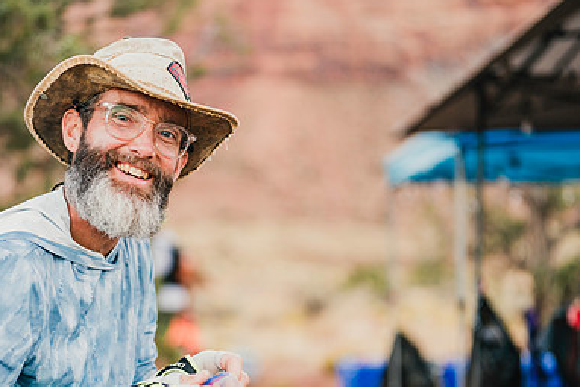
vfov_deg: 17.9
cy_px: 286
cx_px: 217
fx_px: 1225
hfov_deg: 26.6
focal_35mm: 76
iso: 160
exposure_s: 1/400
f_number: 1.4
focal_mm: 50
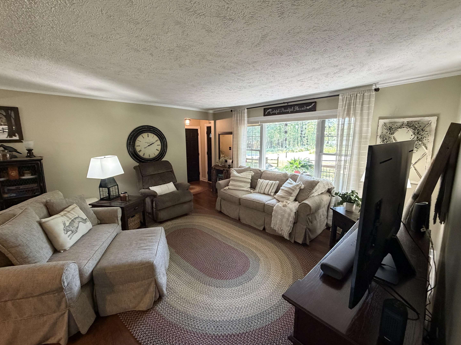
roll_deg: +1.3
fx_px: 200
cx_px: 233
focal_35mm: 15
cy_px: 168
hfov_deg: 98.2
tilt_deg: -9.9
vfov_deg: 81.7
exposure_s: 1/60
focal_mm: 2.22
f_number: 2.2
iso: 400
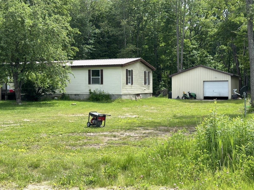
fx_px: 352
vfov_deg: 30.3
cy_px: 95
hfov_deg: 39.7
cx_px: 127
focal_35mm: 48
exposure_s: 1/1517
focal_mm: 6.86
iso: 64
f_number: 1.78
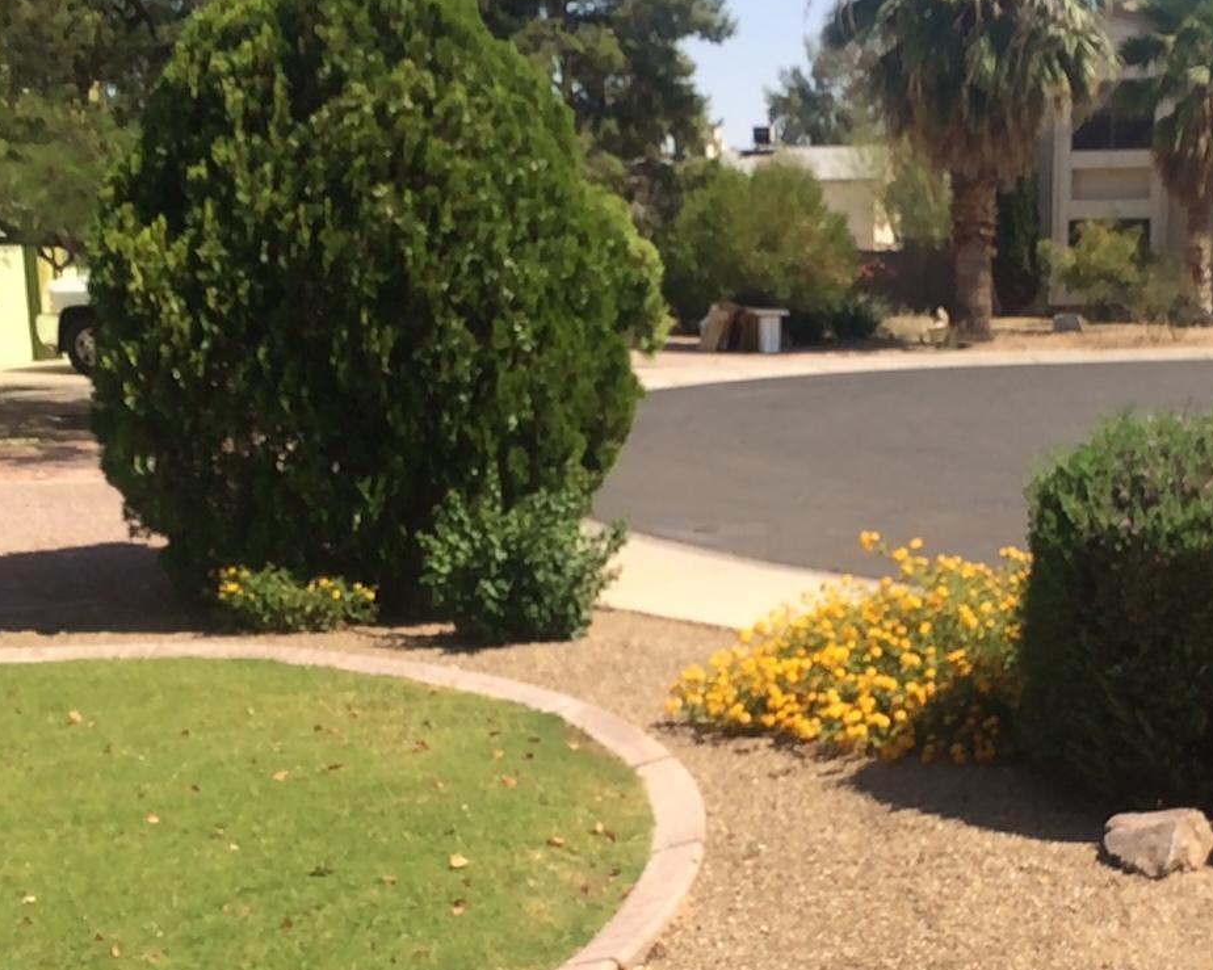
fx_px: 1795
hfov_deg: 36.9
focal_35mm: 50
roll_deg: +1.3
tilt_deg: -13.9
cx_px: 811
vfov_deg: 30.1
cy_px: 627
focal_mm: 4.15
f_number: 2.2
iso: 32
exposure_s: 1/1862
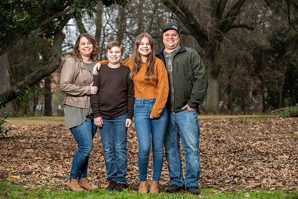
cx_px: 149
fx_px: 712
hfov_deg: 23.6
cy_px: 100
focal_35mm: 86
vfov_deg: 15.9
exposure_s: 1/125
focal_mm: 86
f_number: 4
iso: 200
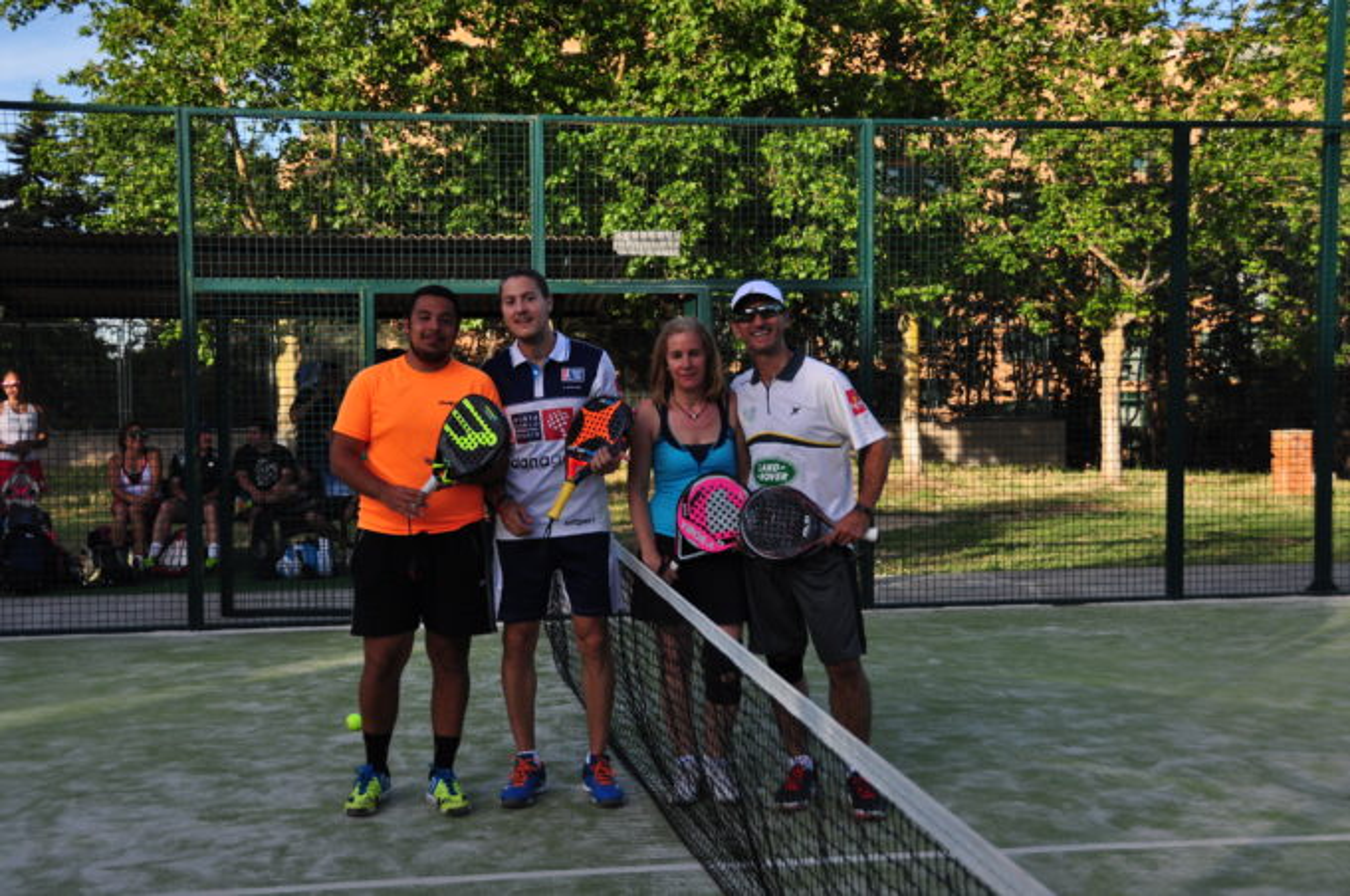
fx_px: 1629
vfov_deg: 30.8
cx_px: 675
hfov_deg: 45.0
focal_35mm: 44
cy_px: 448
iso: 320
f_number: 4
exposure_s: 1/1600
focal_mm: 29
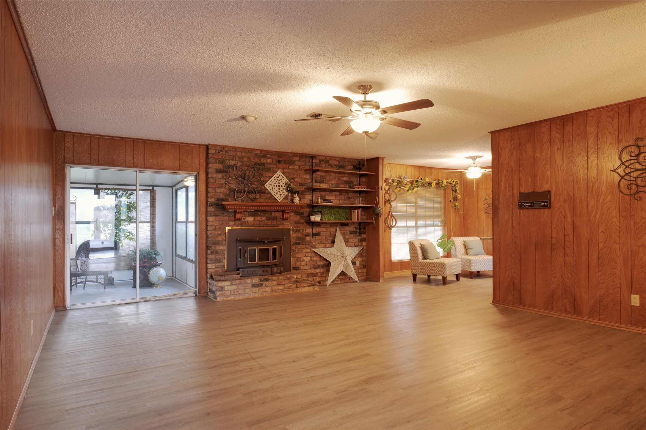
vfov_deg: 61.9
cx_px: 323
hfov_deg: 84.0
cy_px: 215
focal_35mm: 20
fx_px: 359
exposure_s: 1/1.67
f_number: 8
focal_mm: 20
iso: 640
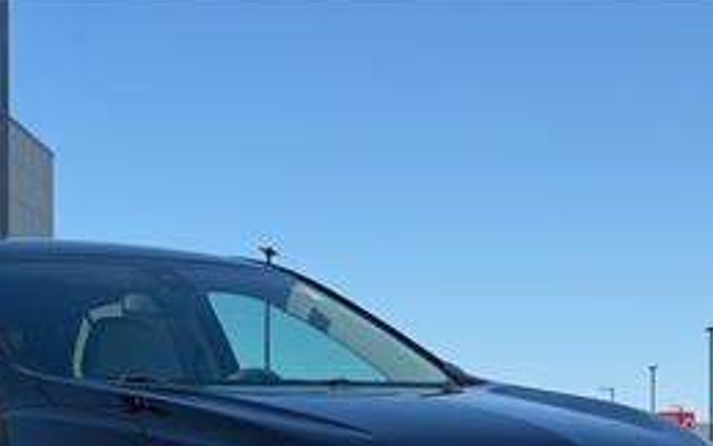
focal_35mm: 99
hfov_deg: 20.7
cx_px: 140
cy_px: 509
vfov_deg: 12.9
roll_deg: +0.5
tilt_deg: -0.2
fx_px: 1924
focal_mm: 6.76
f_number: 1.78
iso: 80
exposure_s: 1/4329
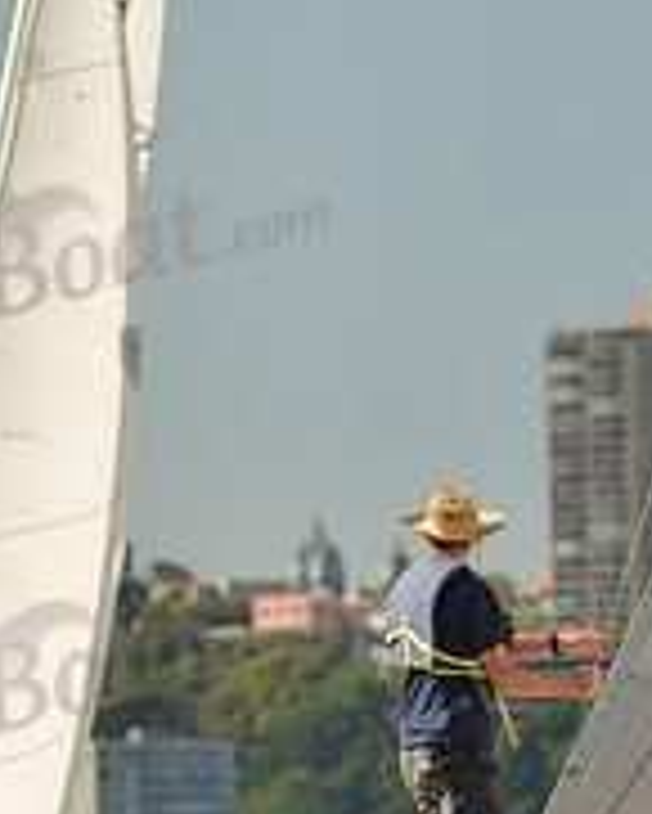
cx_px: 567
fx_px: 9423
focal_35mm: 391
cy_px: 866
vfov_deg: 4.9
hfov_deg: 4.0
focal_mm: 130
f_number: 4
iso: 320
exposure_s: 1/1250
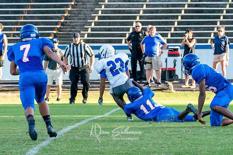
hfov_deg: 6.8
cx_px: 104
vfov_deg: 4.5
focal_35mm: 303
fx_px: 1958
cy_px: 130
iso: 640
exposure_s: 1/500
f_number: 5
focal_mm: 141
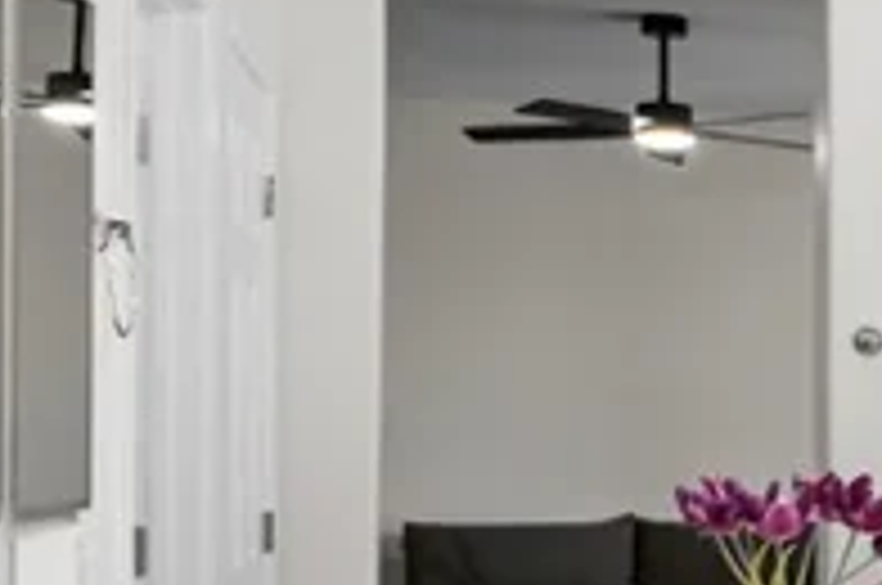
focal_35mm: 89
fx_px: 2177
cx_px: 1377
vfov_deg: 15.2
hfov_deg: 19.5
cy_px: 430
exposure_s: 1/40
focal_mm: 17
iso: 400
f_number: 8
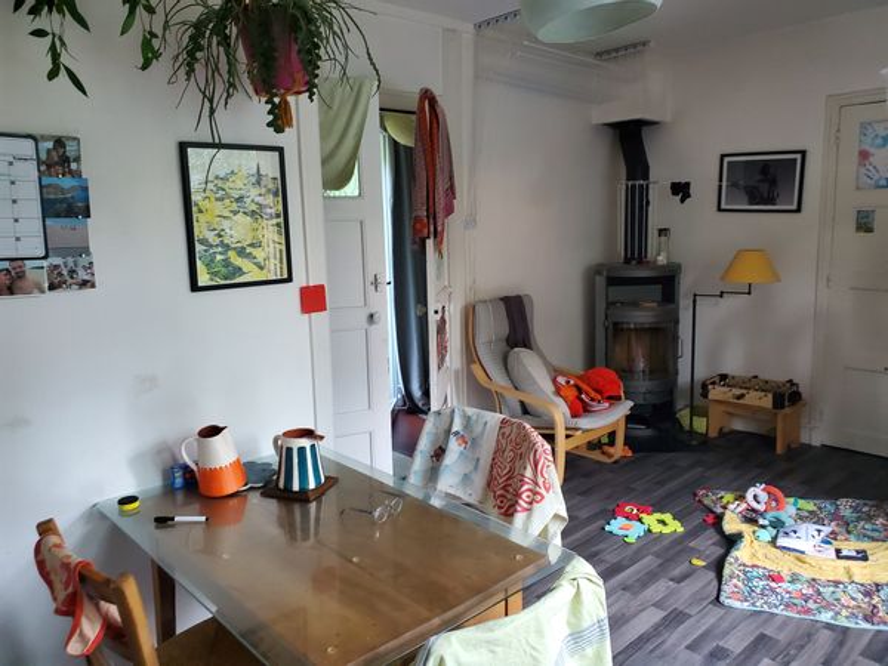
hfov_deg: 67.3
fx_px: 667
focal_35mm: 26
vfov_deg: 53.1
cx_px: 444
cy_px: 333
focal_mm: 4.3
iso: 640
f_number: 2.4
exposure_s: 1/40
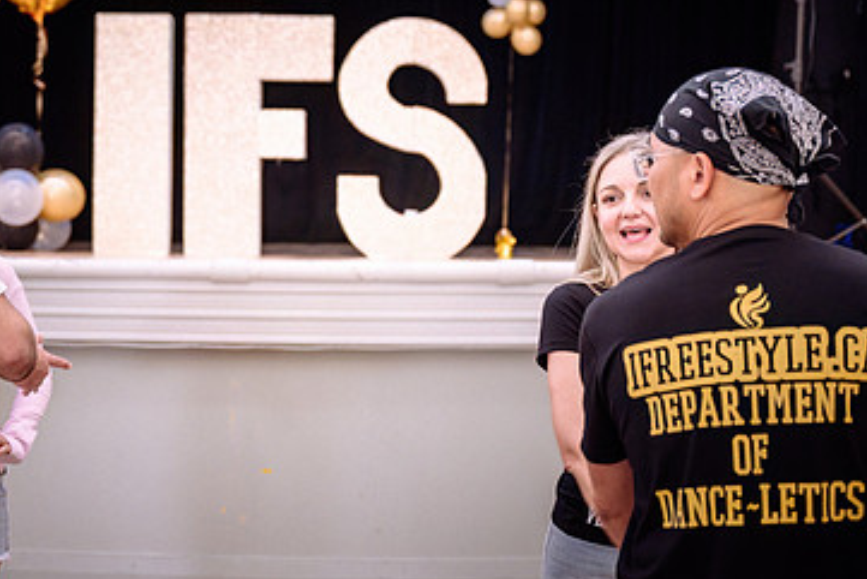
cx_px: 328
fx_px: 1783
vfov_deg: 18.4
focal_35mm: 74
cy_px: 366
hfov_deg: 27.2
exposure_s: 1/160
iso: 1600
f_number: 2.8
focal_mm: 44
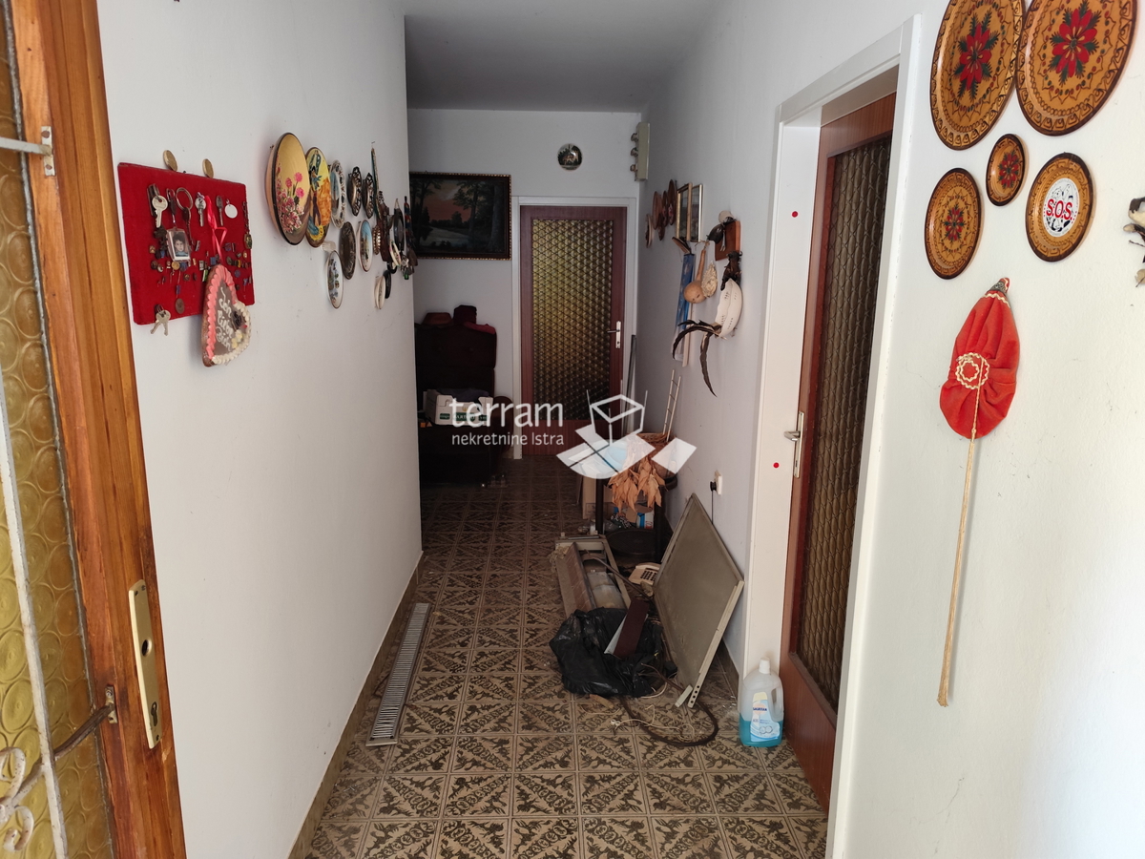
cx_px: 572
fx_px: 761
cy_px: 430
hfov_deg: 73.9
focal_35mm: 23
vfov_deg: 58.9
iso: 640
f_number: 1.65
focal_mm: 6.14
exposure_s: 1/100
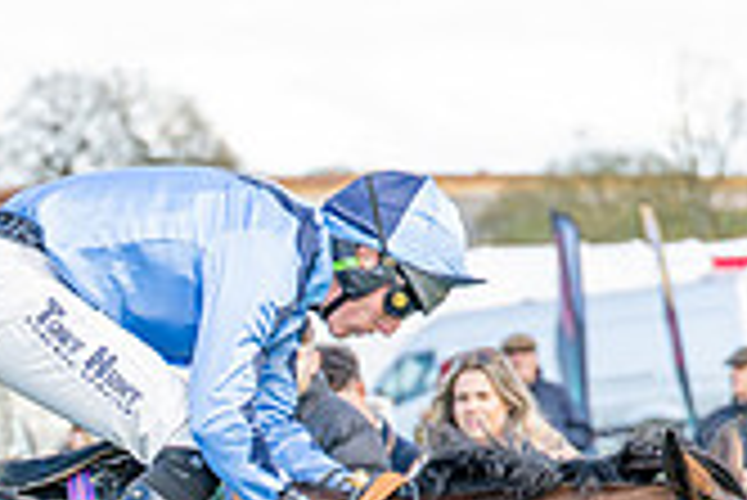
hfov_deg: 7.2
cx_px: 272
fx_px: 5919
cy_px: 676
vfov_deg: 4.8
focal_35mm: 285
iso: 400
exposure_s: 1/1600
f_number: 2.8
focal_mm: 70
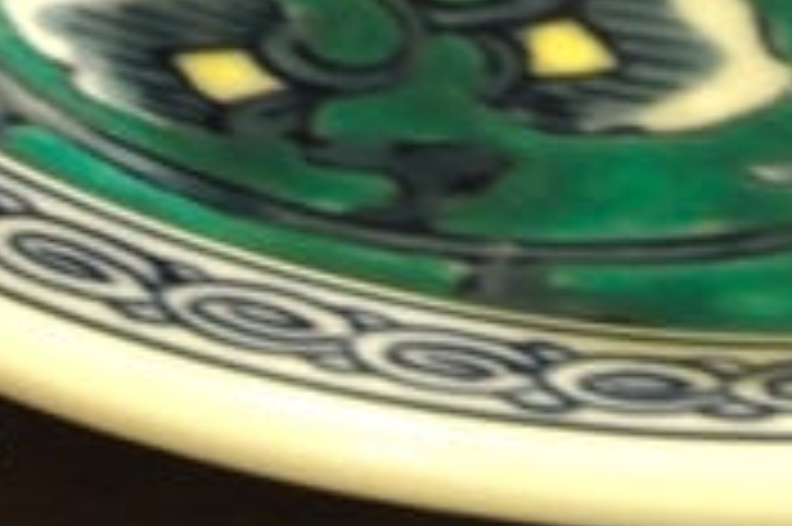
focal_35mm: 593
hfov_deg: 3.5
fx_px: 13034
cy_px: -708
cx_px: 918
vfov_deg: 2.3
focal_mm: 58
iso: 1600
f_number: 5
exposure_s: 1/3
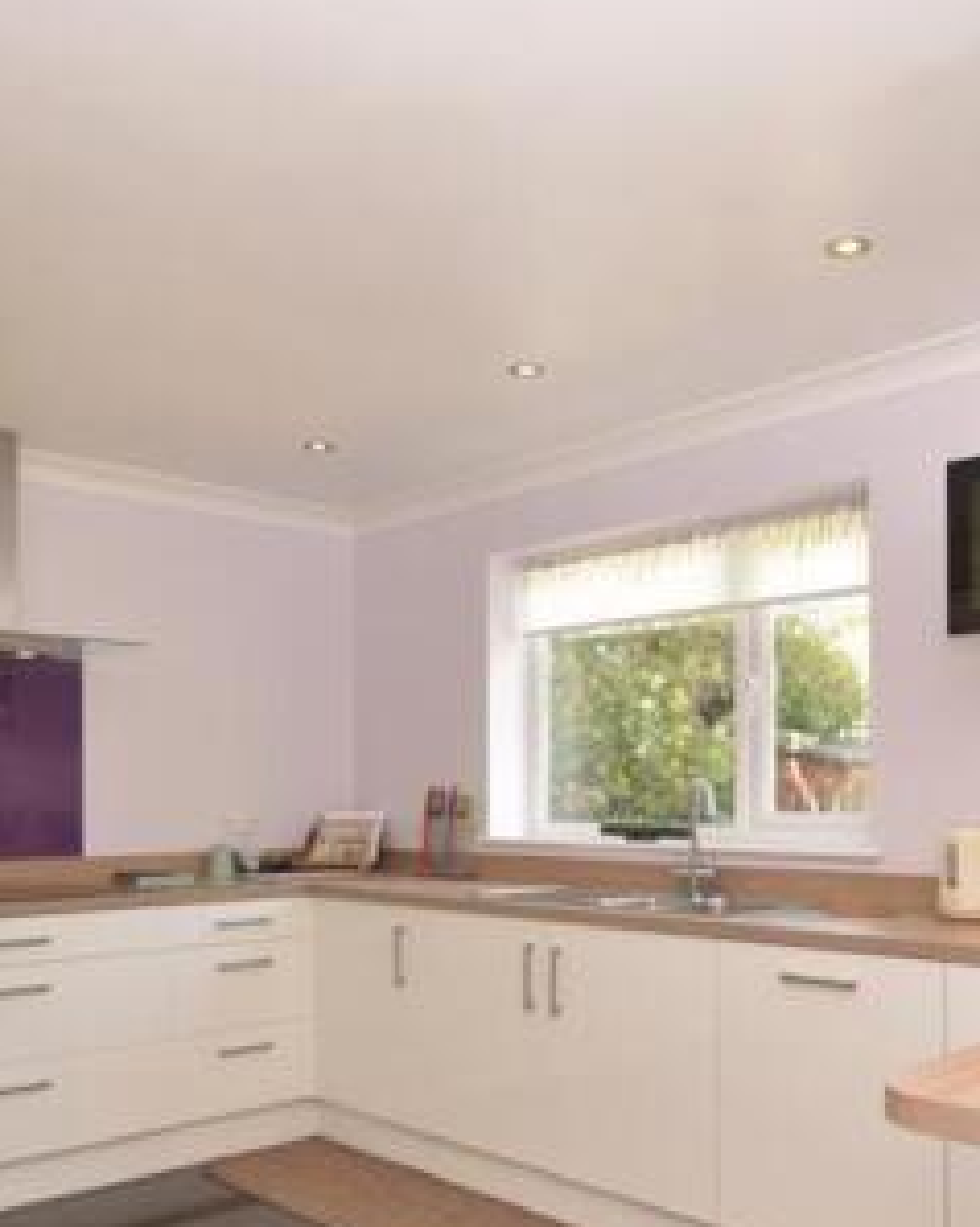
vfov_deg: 56.3
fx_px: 1125
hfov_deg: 46.9
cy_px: 788
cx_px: 556
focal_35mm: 31
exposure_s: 1/80
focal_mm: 10
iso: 400
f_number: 7.1
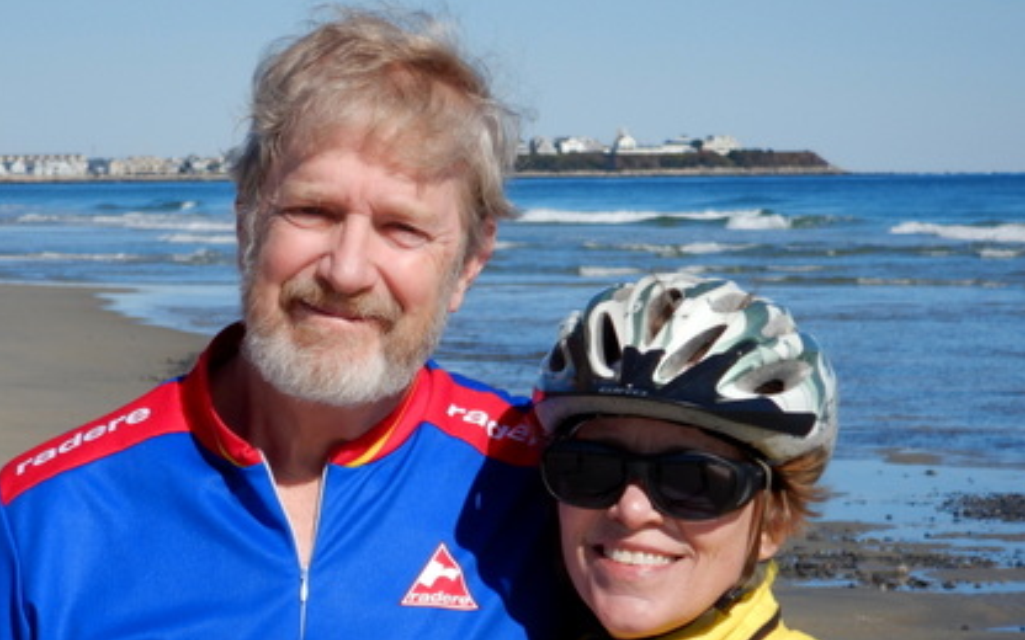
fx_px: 4274
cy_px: 400
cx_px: 444
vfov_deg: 8.6
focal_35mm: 153
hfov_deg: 13.7
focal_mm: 21.5
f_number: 4.9
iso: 125
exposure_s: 1/1000
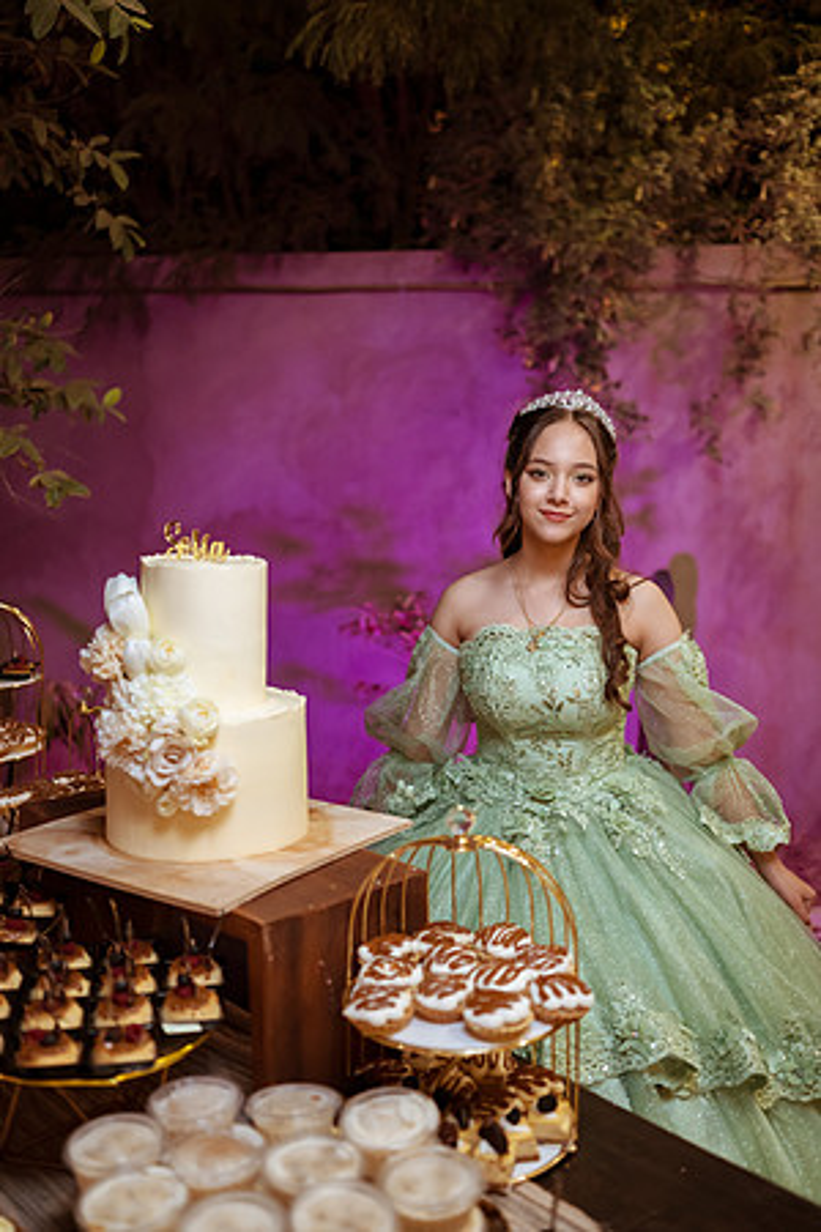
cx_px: 410
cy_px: 616
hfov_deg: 37.9
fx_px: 1197
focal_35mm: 35
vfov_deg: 54.4
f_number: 1.8
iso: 1600
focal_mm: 35
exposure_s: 1/100
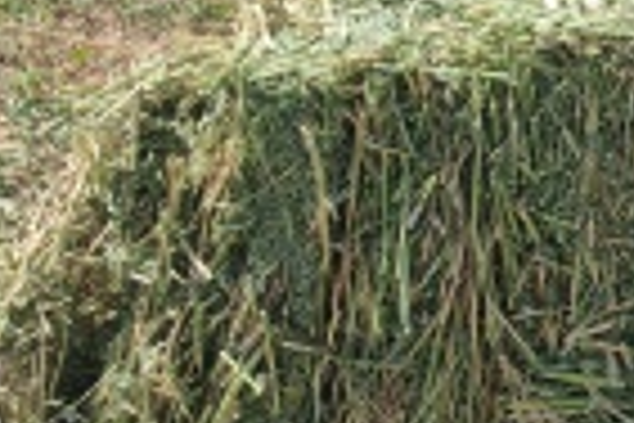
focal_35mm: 159
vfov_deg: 8.5
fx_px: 2800
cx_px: 1389
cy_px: 490
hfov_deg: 11.3
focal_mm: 5.52
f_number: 1.95
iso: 50
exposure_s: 1/1100
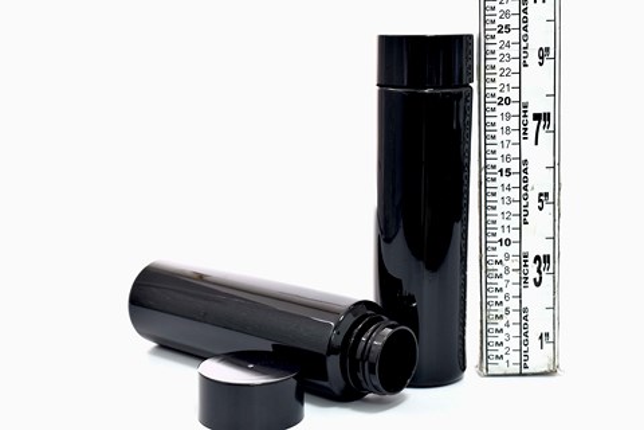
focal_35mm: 60
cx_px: 322
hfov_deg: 33.4
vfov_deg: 22.6
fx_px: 1073
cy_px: 215
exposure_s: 1/6
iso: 125
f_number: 7.1
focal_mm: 40
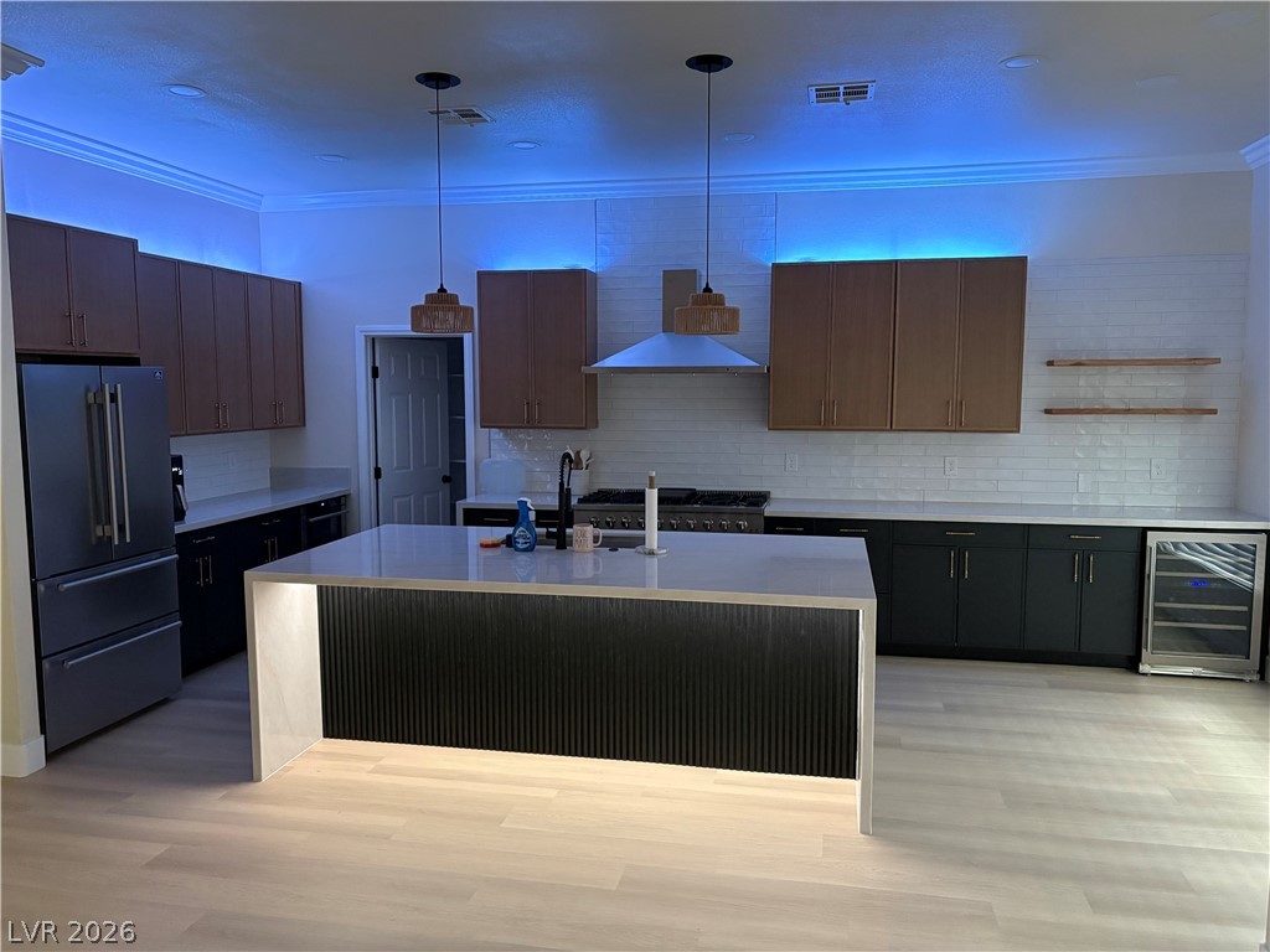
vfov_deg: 53.1
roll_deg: -0.1
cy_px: 476
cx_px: 635
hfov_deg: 67.3
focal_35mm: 26
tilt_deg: -5.5
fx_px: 954
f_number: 1.6
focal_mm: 5.96
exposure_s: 1/40
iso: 500
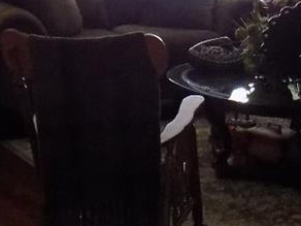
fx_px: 1026
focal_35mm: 118
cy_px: 11
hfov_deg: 16.3
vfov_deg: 12.4
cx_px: 321
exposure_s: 1/30
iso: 320
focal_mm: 4
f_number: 3.1
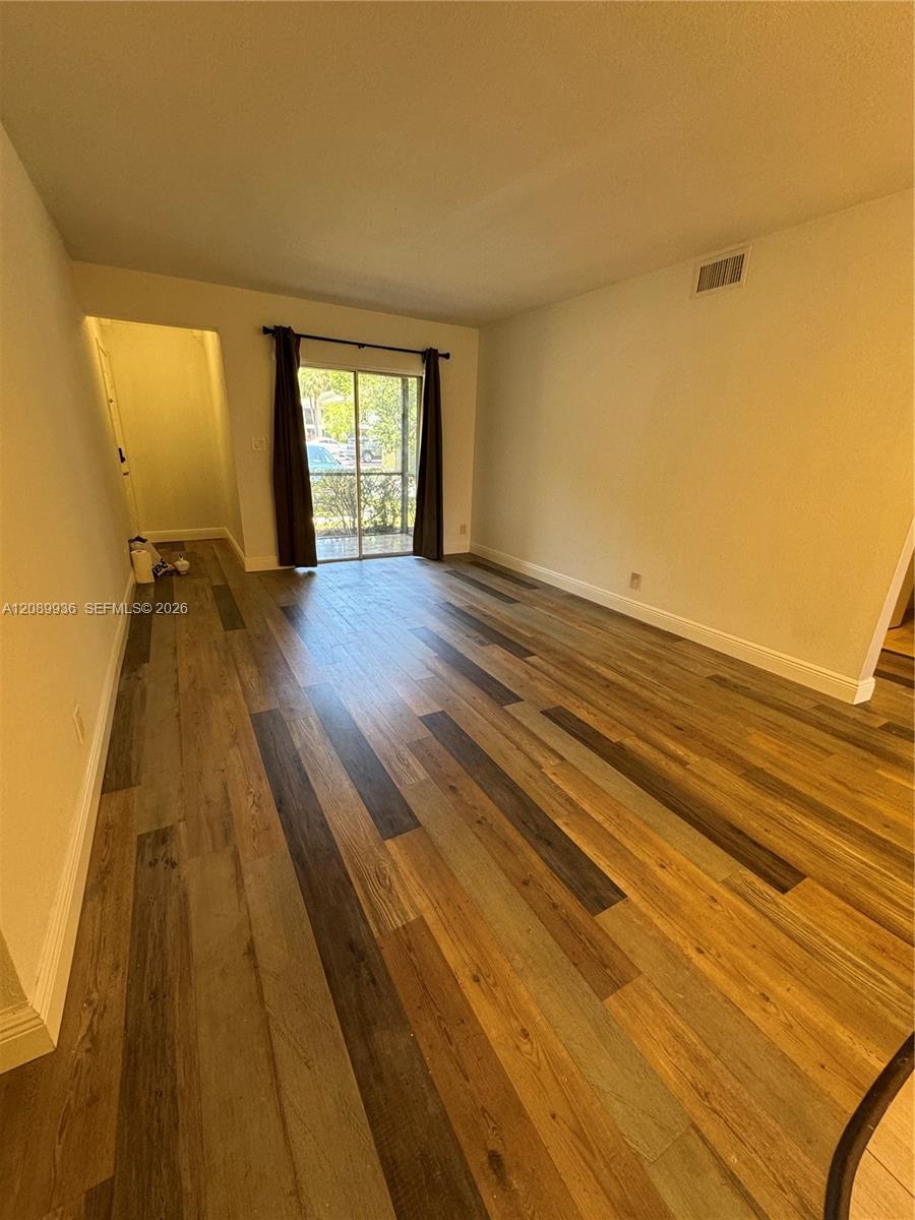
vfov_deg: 102.1
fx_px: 493
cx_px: 458
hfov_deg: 85.7
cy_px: 610
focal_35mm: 14
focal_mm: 2.22
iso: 200
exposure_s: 1/60
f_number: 2.2
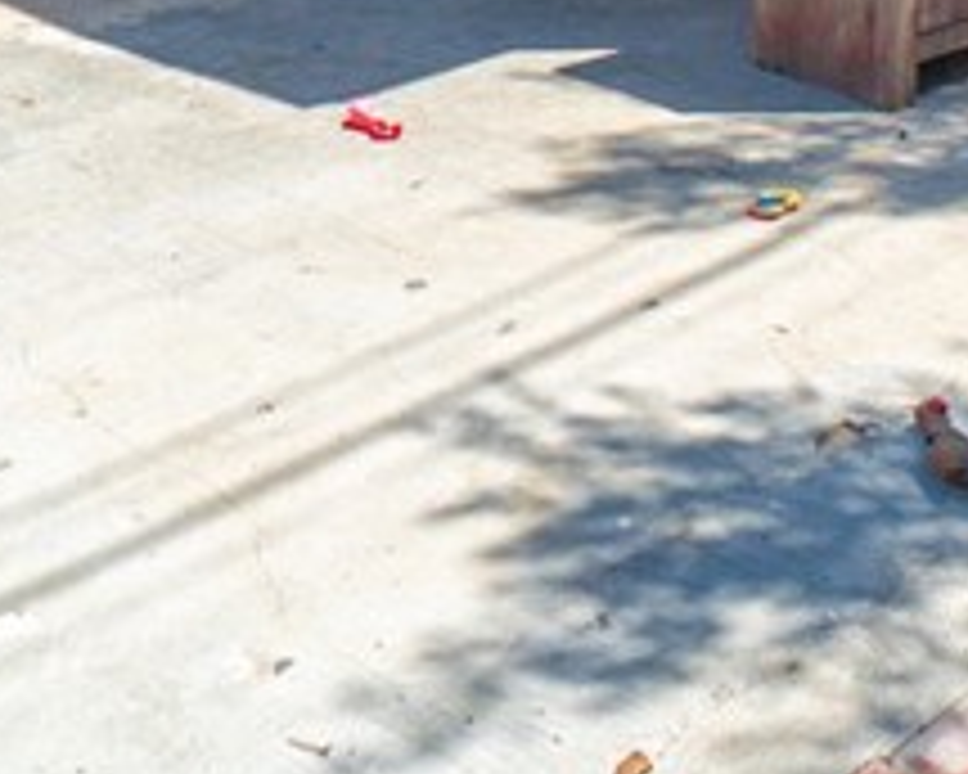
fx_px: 1919
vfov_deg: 18.3
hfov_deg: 27.8
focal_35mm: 67
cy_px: -590
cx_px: 761
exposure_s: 1/250
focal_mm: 10
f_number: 7.1
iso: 100
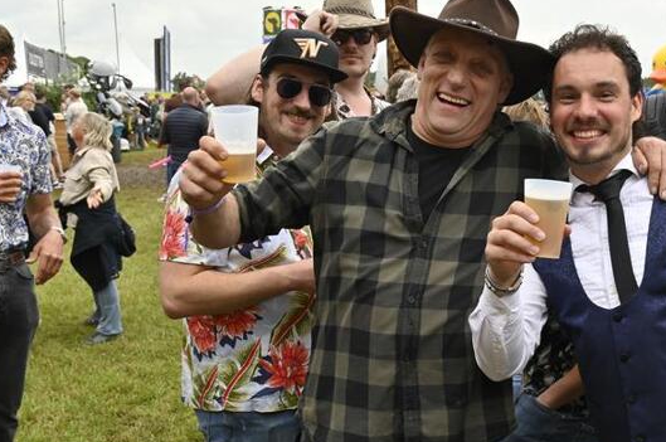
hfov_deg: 42.2
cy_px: 226
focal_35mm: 45
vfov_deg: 29.8
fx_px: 831
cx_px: 510
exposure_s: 1/160
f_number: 6.3
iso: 100
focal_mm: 24
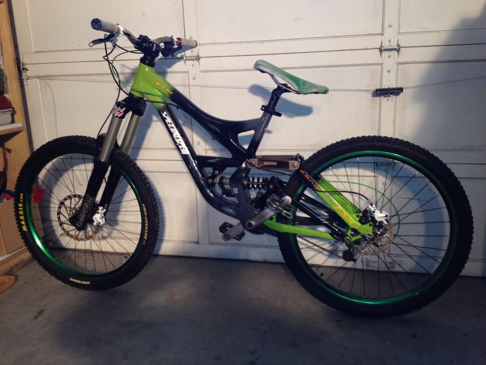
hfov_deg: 52.6
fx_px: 491
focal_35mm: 35
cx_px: 243
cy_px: 182
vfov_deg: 40.7
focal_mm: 4.28
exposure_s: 1/20
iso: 80
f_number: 2.4
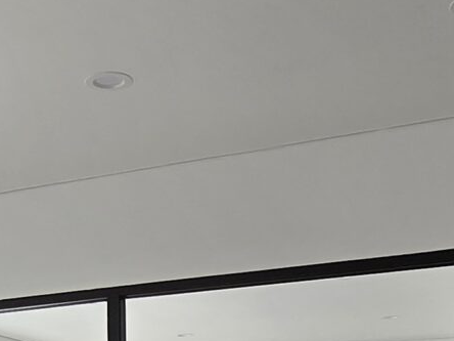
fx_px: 984
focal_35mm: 75
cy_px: 600
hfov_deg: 25.6
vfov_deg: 16.6
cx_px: 94
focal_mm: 1.7
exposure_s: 1/216
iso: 25
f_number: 2.2
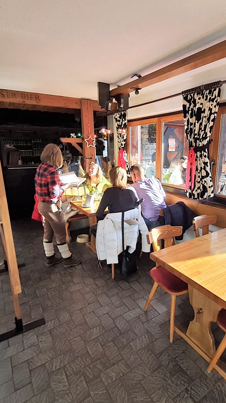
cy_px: 202
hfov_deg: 57.7
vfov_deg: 89.6
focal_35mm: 19
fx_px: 202
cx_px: 140
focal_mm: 1.74
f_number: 2.2
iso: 50
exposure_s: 1/60
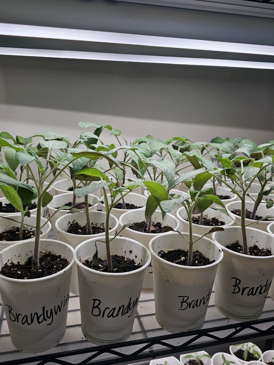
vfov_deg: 63.4
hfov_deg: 49.7
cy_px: 191
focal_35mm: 28
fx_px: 295
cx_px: 127
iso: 10
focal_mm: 6.3
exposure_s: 1/136
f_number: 1.7
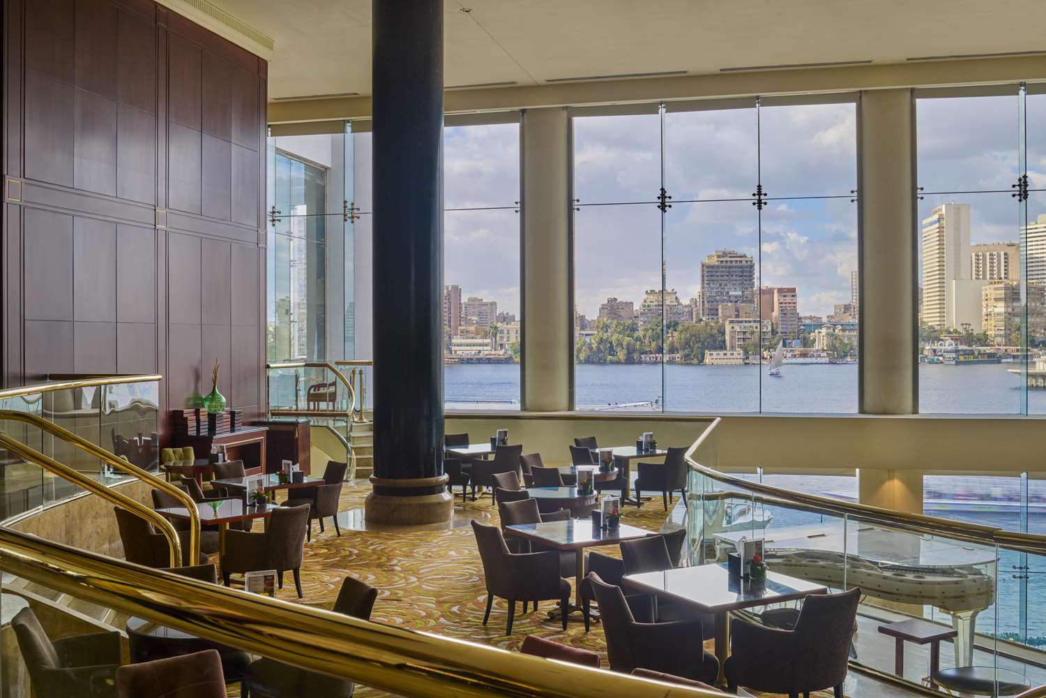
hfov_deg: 54.4
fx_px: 1017
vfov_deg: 37.9
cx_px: 523
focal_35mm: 35
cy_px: 349
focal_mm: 35
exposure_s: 1/3
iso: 100
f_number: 18
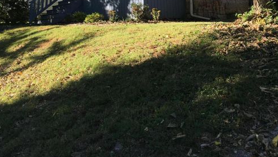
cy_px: -28
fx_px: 317
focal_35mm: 43
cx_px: 137
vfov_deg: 25.2
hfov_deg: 47.3
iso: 25
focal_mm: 4.15
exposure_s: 1/381
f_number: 2.2
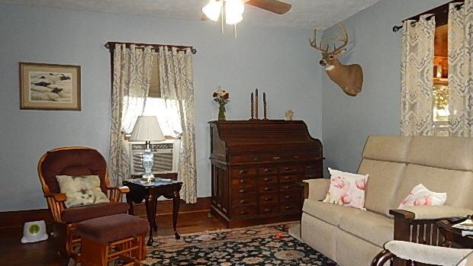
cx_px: 243
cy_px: 140
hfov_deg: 69.8
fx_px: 339
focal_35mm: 27
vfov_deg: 42.9
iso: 220
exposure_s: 1/30
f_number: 2.8
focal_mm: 4.3
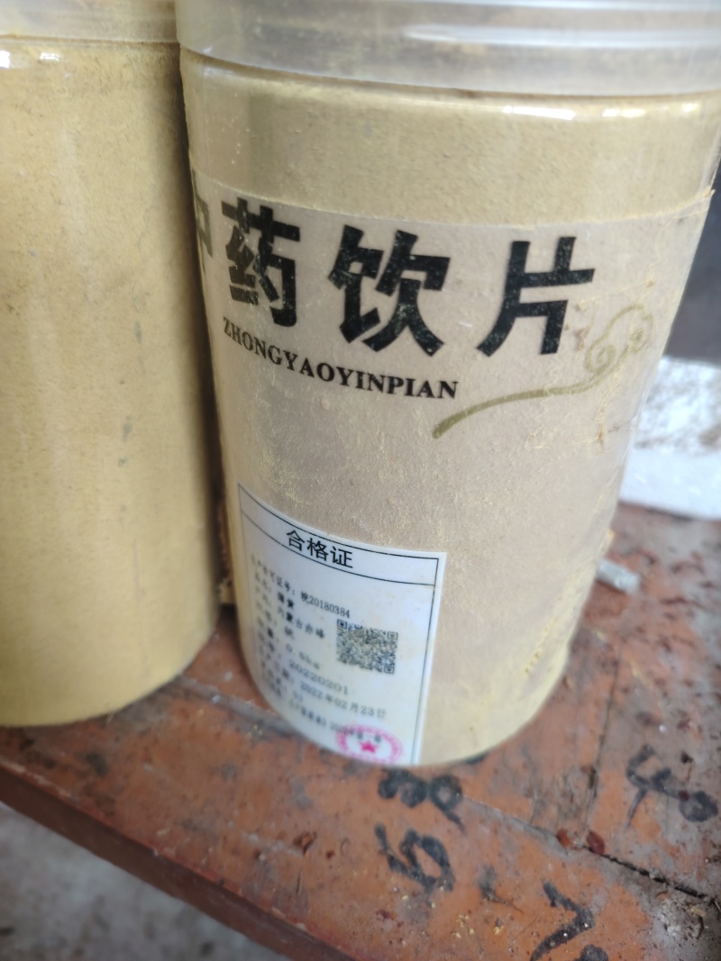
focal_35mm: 24
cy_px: 480
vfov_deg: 71.6
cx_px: 360
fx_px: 667
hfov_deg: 56.8
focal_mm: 5.25
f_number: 1.75
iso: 891
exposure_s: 1/33.3
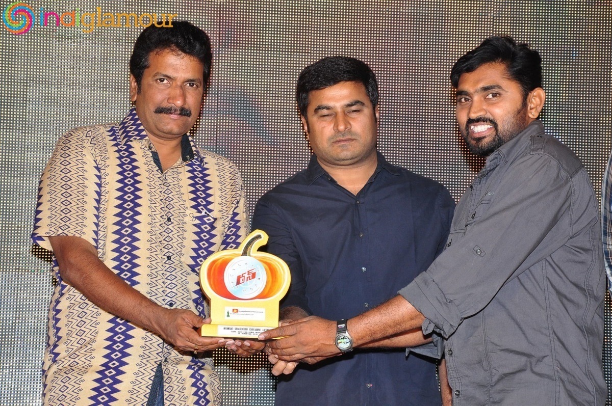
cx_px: 306
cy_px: 203
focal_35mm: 120
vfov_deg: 11.4
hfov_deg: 17.1
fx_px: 2037
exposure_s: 1/125
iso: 500
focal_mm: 80
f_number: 8
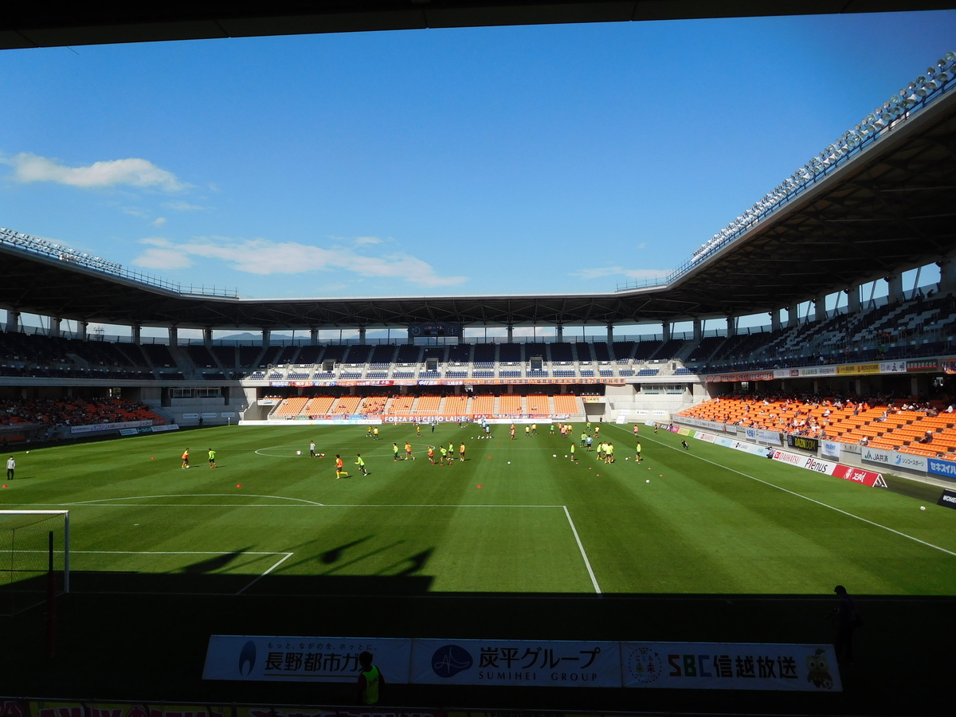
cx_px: 478
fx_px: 690
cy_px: 358
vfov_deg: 54.9
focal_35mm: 25
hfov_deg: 69.4
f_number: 6.8
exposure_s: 1/500
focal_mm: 4.5
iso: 125
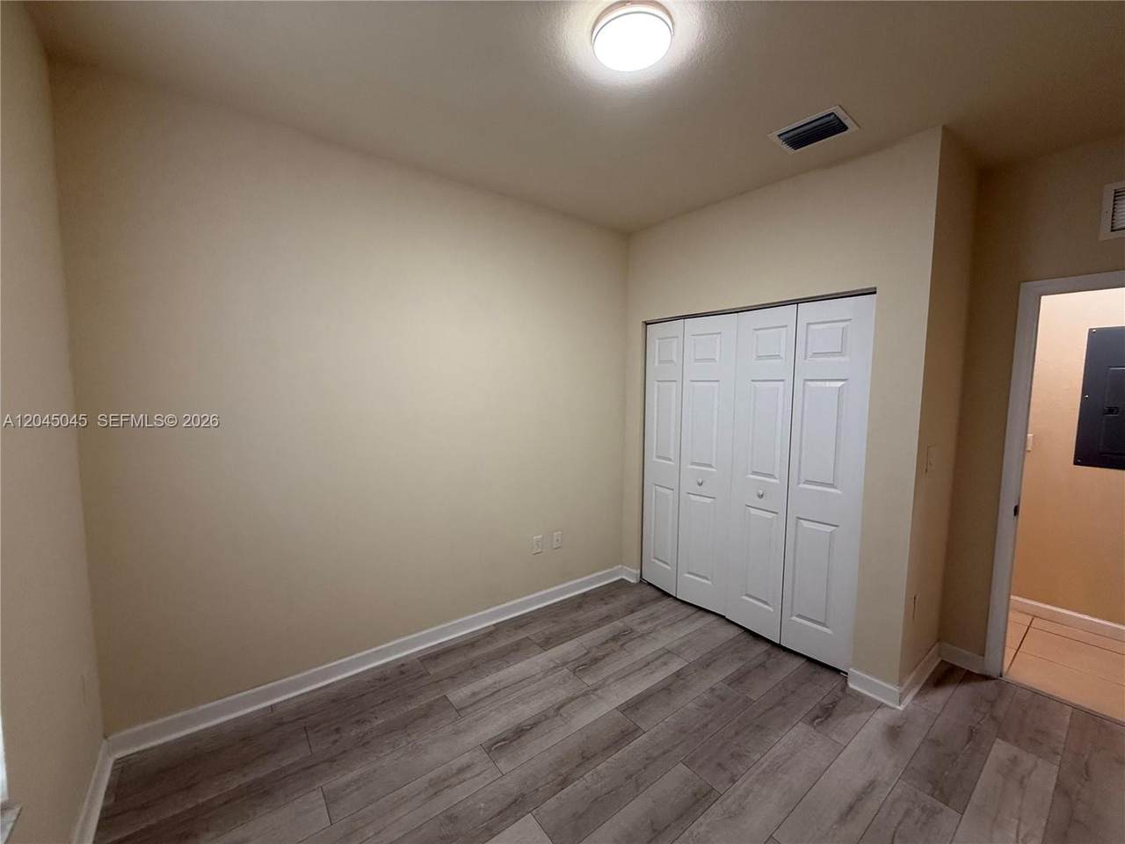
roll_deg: -1.0
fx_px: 455
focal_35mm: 14
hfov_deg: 102.1
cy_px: 422
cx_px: 562
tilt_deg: -4.2
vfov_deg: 85.7
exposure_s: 1/120
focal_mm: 2.22
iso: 320
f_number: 2.2
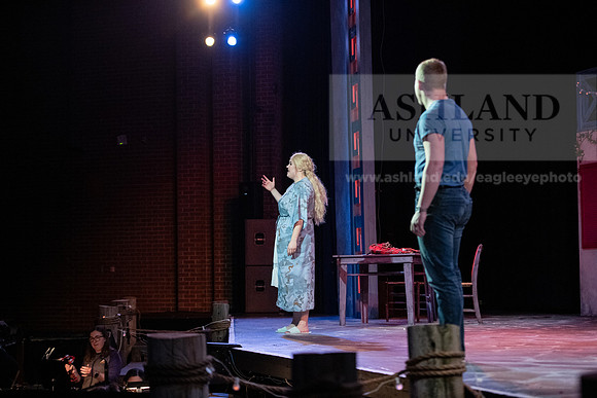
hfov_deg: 25.4
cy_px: 199
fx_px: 1327
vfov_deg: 17.1
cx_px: 298
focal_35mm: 80
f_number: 2.8
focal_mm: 80
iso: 4000
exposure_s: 1/250
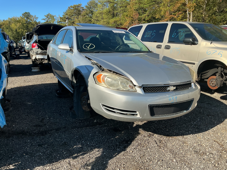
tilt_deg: -9.3
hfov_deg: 61.7
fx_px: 190
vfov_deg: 48.2
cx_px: 114
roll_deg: -2.4
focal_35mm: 29
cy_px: 85
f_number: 1.8
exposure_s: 1/1055
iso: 25
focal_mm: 3
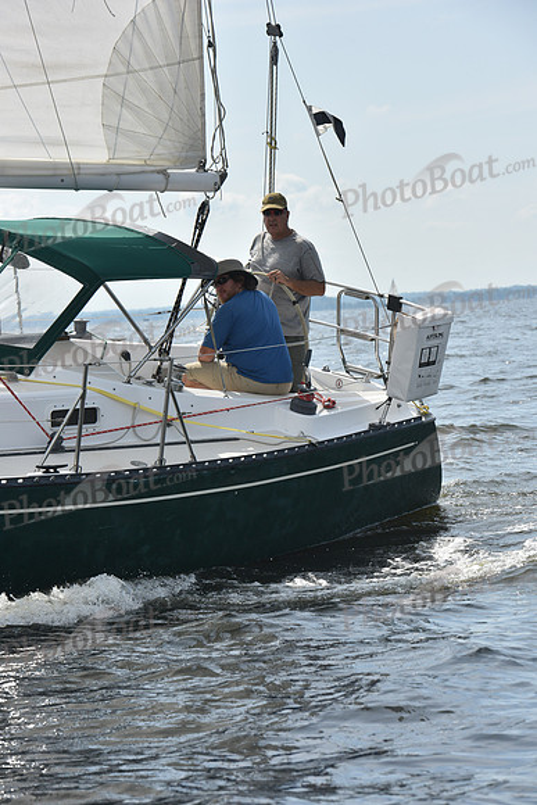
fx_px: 2795
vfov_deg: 16.4
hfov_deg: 11.0
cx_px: 268
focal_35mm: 125
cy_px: 402
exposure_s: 1/1250
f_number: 9
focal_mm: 125
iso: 320
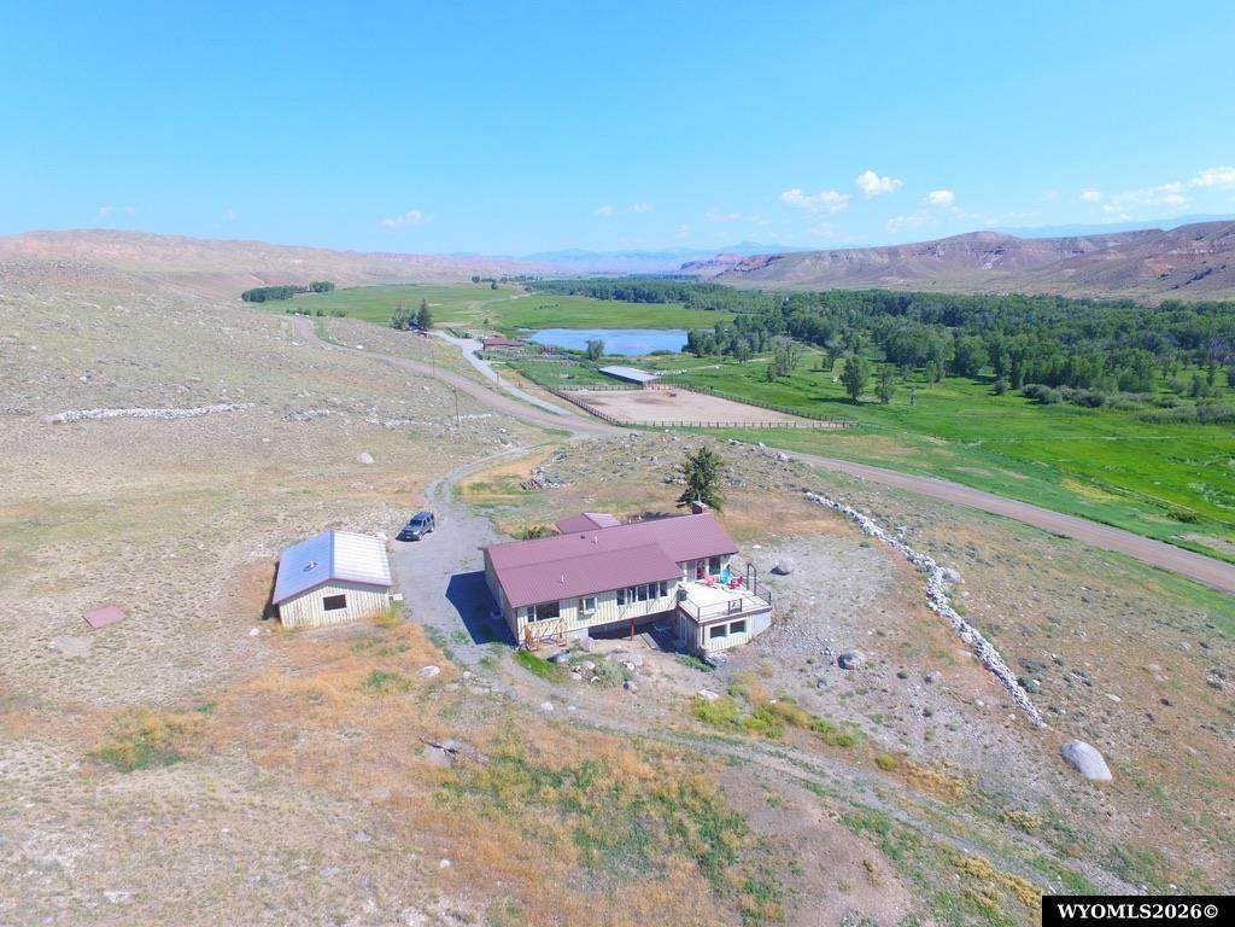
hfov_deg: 81.7
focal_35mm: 20
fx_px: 714
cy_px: 464
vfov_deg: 66.0
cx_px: 618
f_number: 2.8
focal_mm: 3.61
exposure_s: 1/1250
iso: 200
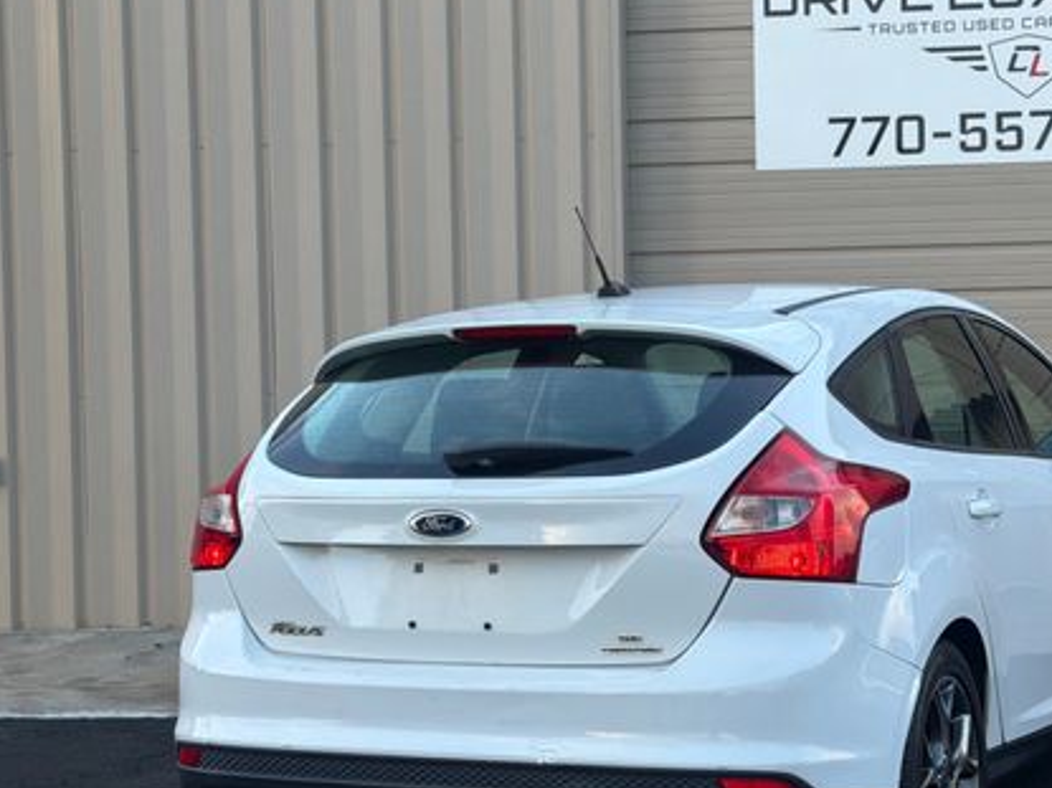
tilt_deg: +0.0
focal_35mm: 74
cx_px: 626
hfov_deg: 26.3
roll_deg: +1.4
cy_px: 372
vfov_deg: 19.9
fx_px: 2248
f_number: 1.78
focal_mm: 6.76
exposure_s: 1/276
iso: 64
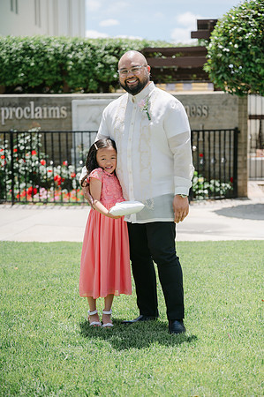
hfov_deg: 19.4
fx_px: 772
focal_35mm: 70
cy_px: 198
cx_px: 132
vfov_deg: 28.9
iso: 100
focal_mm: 70
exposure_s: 1/5000
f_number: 2.8
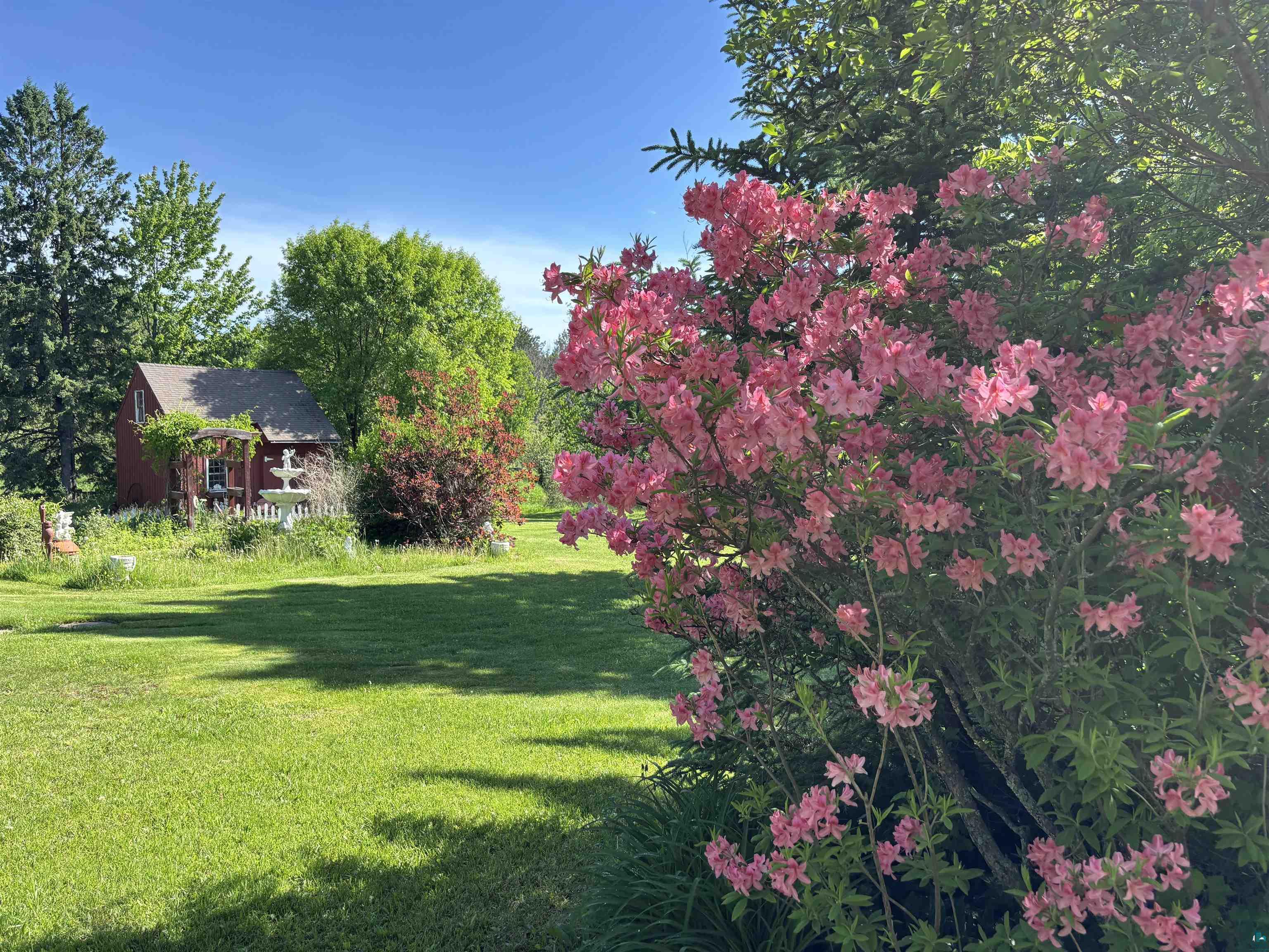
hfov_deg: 67.3
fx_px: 953
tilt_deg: -2.9
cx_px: 634
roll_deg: +0.5
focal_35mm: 26
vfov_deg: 53.1
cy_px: 476
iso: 50
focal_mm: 5.96
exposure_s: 1/1016
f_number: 1.6
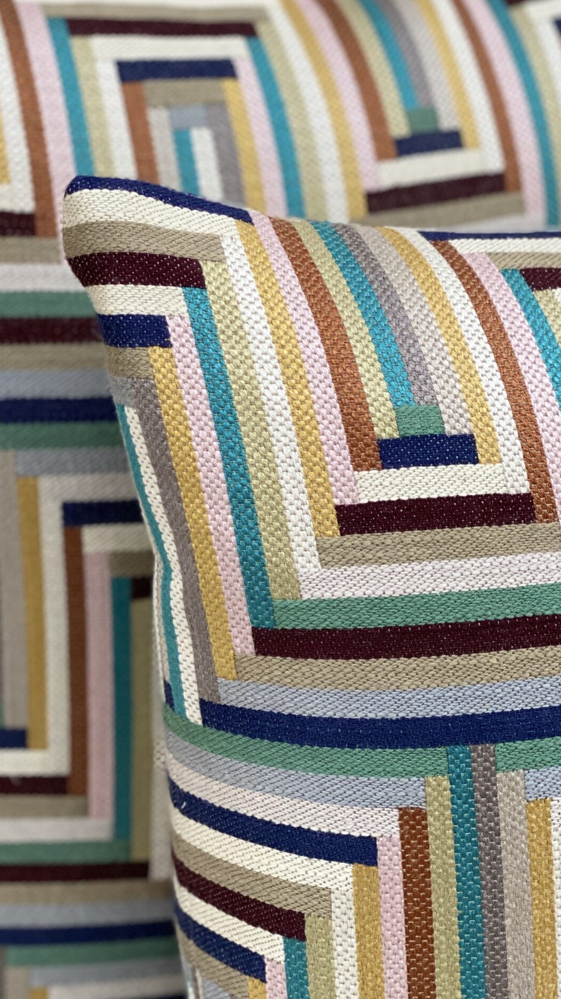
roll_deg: -8.1
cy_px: 430
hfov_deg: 15.6
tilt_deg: -35.8
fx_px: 2037
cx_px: 112
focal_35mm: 77
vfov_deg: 27.5
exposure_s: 1/122
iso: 100
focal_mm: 6
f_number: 2
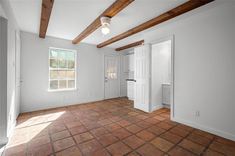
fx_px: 104
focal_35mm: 16
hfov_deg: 96.8
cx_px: 118
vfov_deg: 73.7
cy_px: 78
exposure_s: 1/13
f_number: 7.1
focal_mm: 16
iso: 800
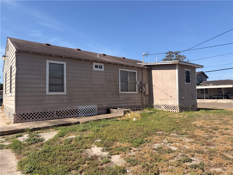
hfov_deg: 71.6
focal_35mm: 24
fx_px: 162
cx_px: 116
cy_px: 88
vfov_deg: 56.8
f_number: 1.78
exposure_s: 1/4975
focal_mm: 6.76
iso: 80
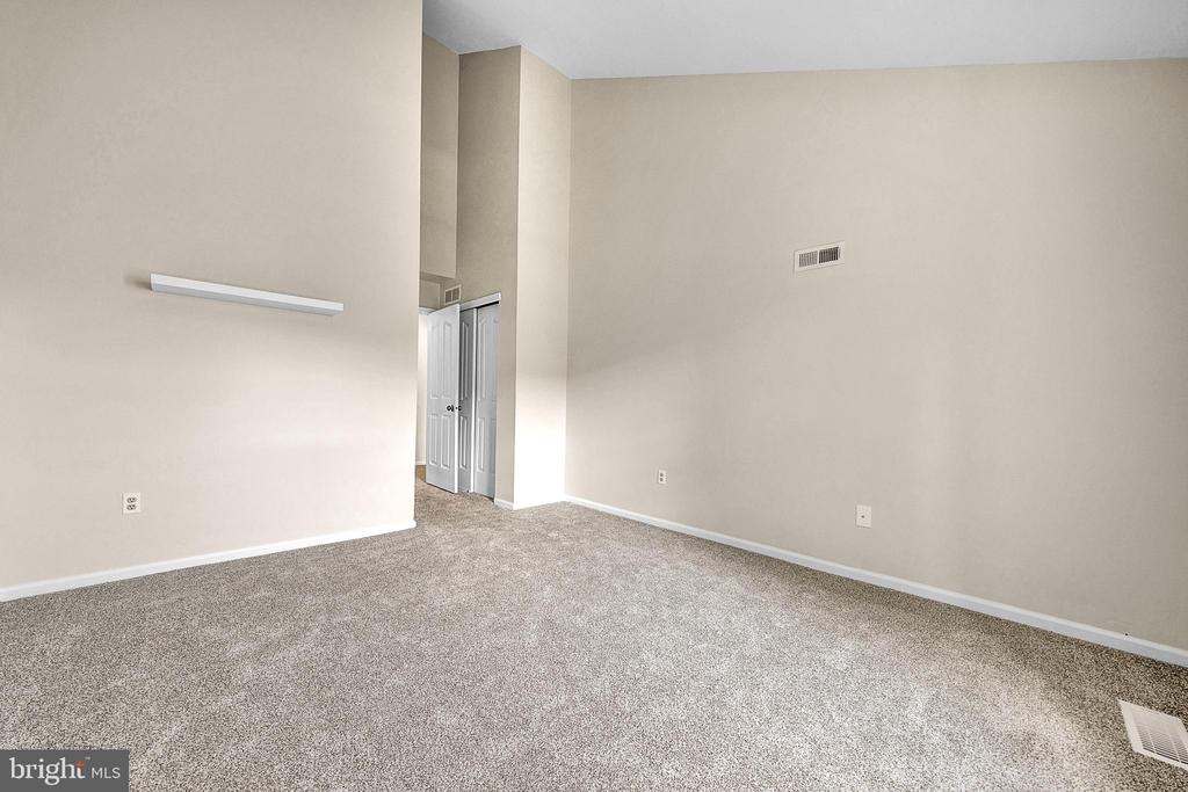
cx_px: 594
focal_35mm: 13
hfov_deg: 108.3
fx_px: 429
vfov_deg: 85.4
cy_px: 396
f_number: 6.3
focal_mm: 13
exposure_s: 1/10
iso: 320
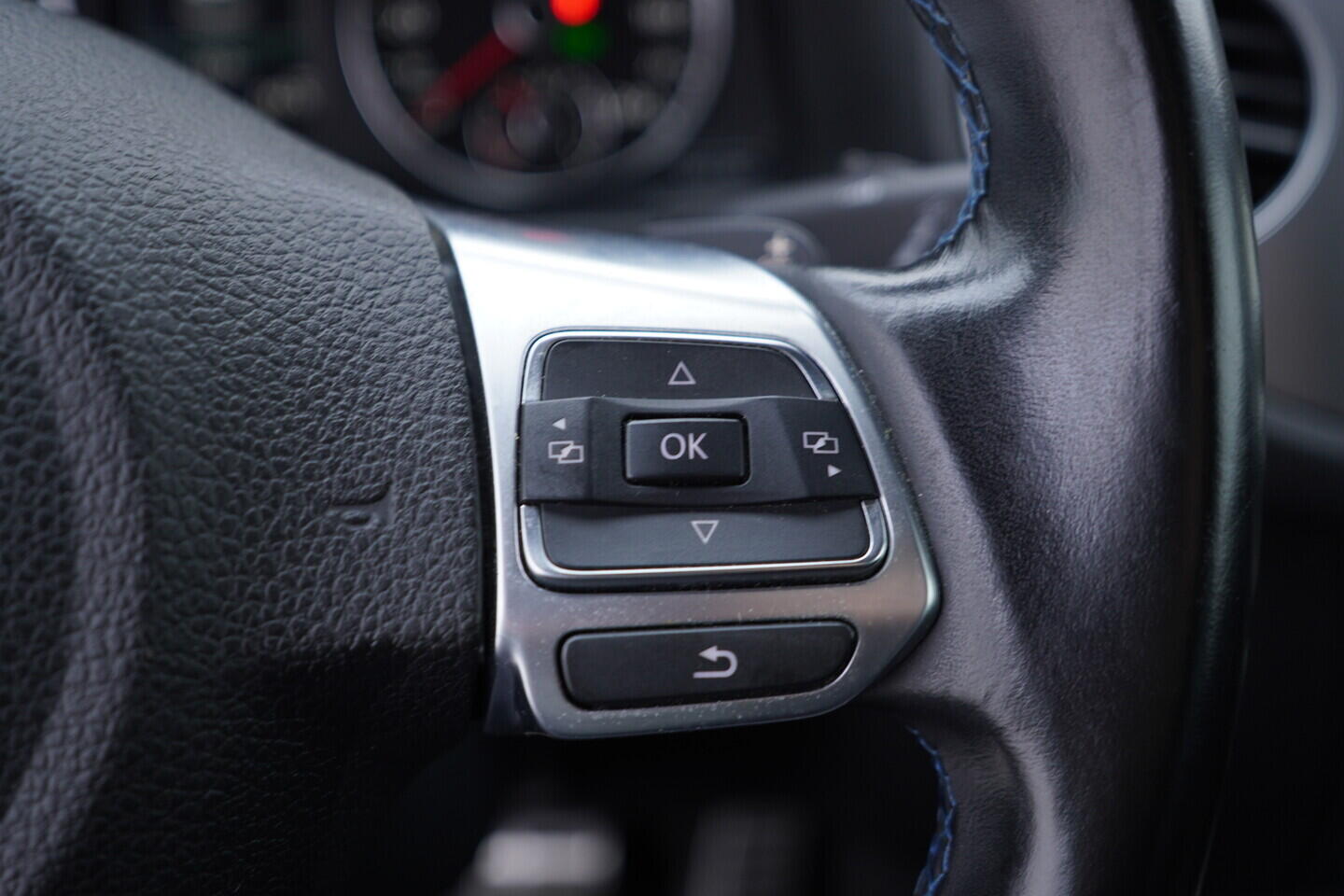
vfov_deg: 36.9
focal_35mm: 36
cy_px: 448
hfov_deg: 53.1
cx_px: 672
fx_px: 1344
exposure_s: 1/40
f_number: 2.8
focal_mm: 24
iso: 160
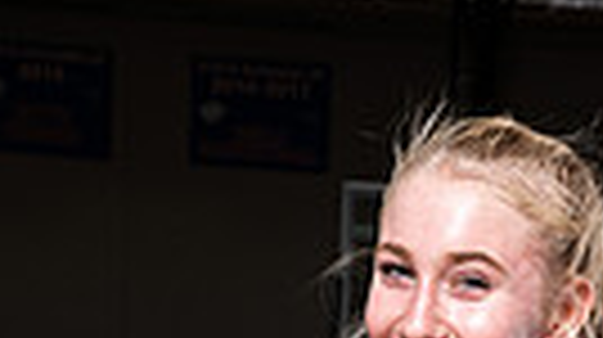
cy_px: 897
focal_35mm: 137
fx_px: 2188
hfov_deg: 15.5
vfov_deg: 8.0
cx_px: 522
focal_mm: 39
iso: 400
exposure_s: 1/250
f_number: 8
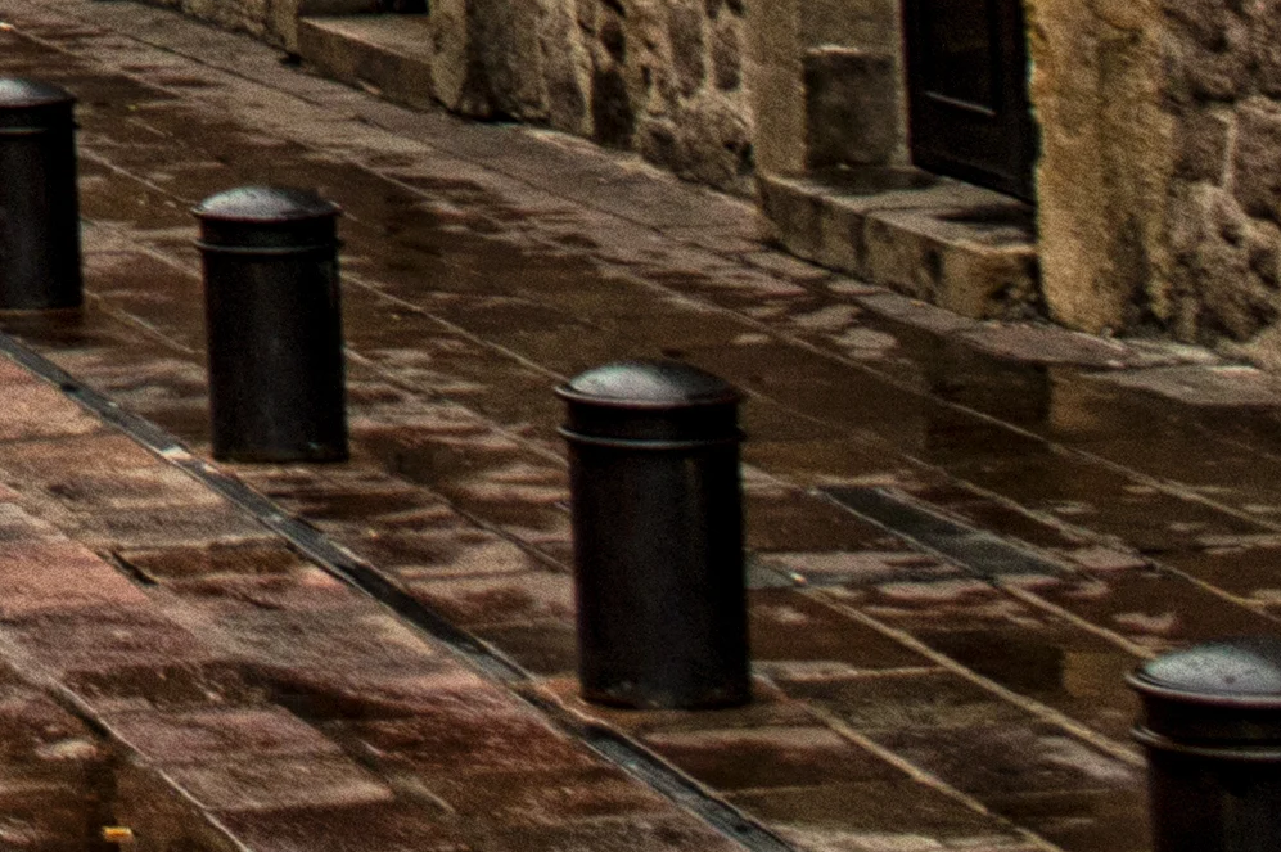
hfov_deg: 11.3
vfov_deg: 7.5
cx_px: -1377
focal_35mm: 163
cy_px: -1563
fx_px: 5795
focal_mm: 18
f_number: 4.5
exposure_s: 1/30
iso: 200
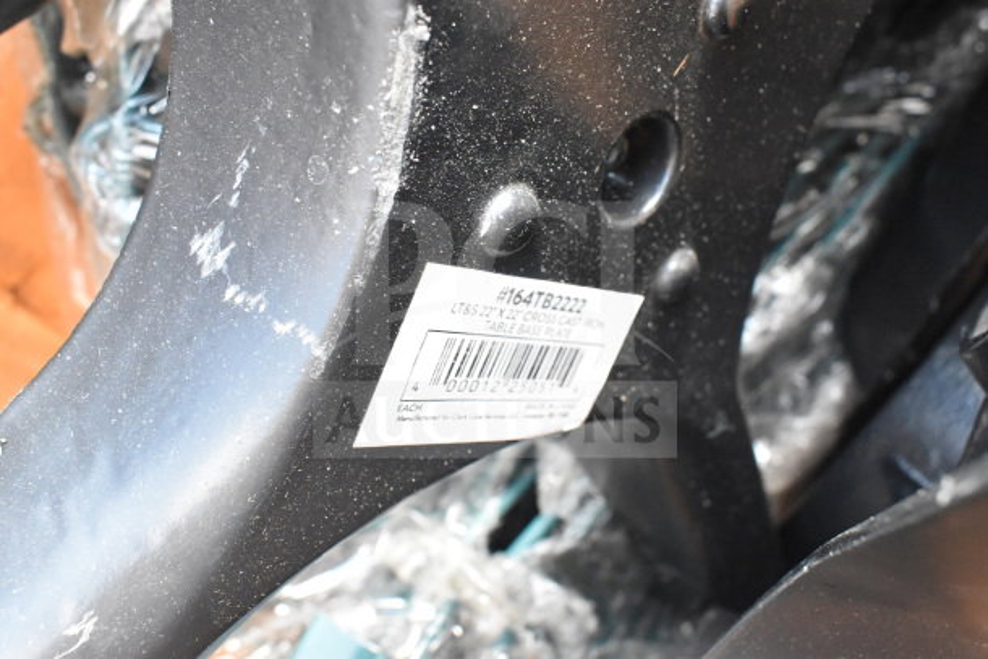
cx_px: 494
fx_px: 865
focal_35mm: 32
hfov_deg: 59.5
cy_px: 330
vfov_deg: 41.7
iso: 6400
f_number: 9
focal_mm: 21
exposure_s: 1/320
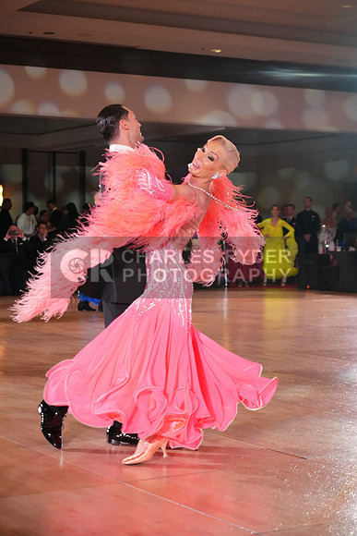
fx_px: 1070
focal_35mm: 72
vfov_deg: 28.1
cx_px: 178
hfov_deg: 18.9
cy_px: 268
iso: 4000
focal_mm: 72
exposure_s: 1/500
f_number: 4
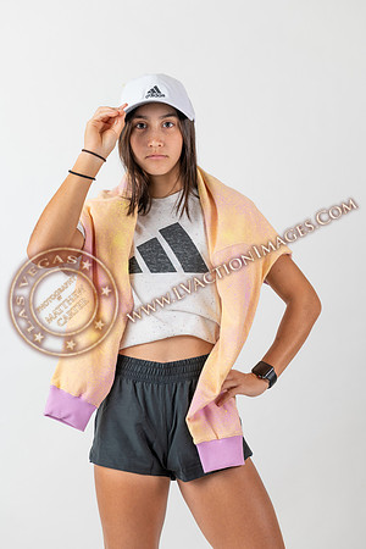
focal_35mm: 70
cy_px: 274
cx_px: 183
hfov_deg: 19.5
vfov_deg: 28.8
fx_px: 1067
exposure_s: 1/200
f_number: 7.1
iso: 64
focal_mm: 70
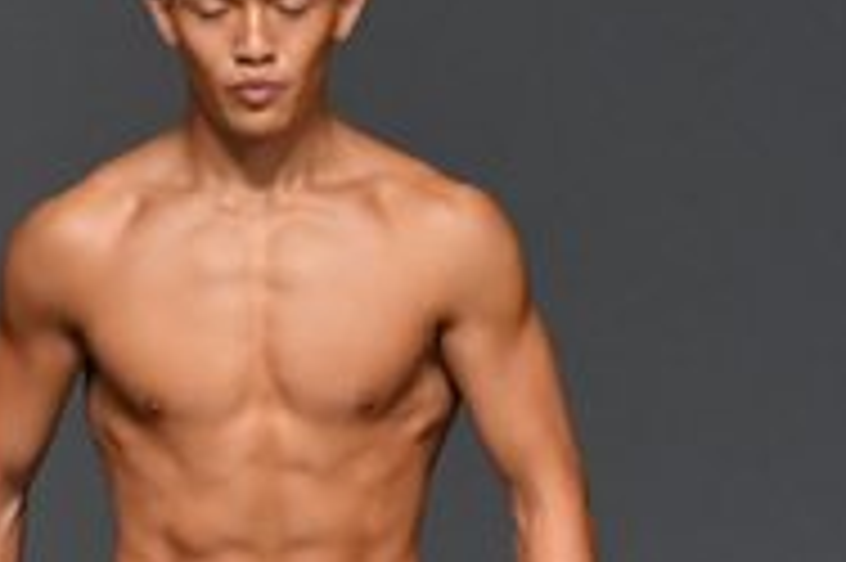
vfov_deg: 0.9
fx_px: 36322
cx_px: 533
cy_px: 814
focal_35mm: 1547
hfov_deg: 1.3
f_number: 5.6
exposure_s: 1/400
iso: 2800
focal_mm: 250
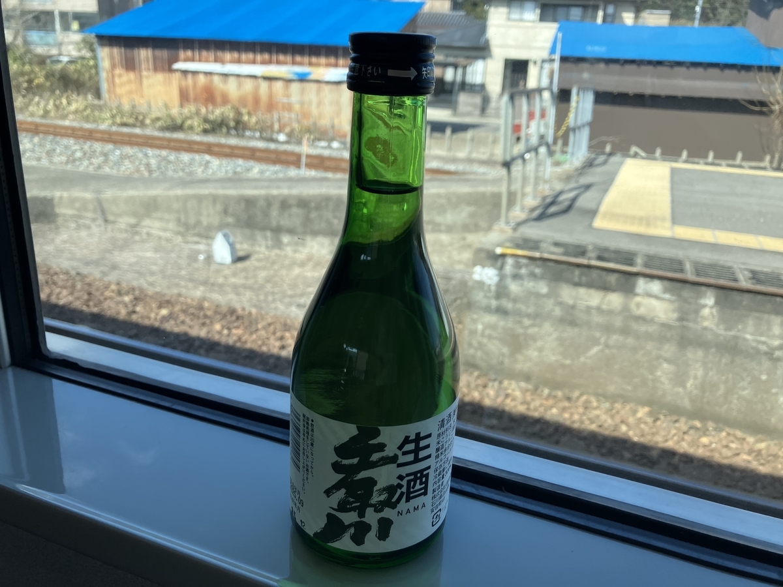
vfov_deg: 49.7
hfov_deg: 63.4
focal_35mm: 28
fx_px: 633
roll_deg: -0.6
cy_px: 294
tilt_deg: -17.8
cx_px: 392
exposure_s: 1/674
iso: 32
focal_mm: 3.99
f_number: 1.8
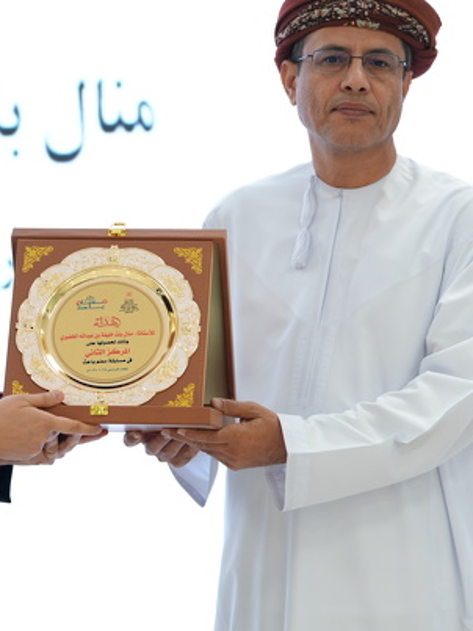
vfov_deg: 10.4
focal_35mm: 191
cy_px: 281
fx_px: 3482
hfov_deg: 7.7
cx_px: 5
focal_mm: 100
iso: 320
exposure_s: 1/100
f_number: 2.8
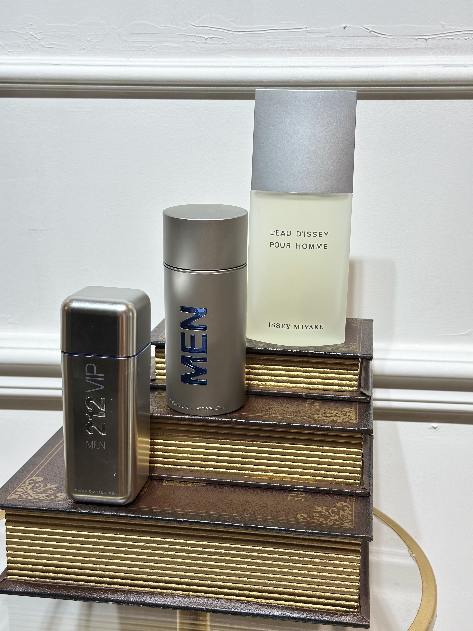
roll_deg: -1.2
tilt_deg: -13.9
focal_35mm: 48
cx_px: 236
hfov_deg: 30.3
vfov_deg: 39.7
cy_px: 316
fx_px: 875
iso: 80
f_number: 1.78
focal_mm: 6.86
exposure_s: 1/482
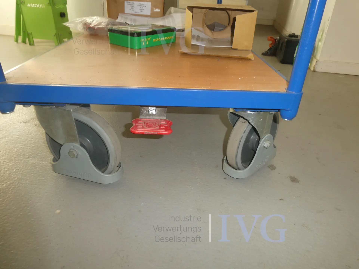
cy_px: 134
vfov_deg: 56.8
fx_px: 249
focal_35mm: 24
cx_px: 180
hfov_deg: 71.6
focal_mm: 4.3
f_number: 3.3
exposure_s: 1/60
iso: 160
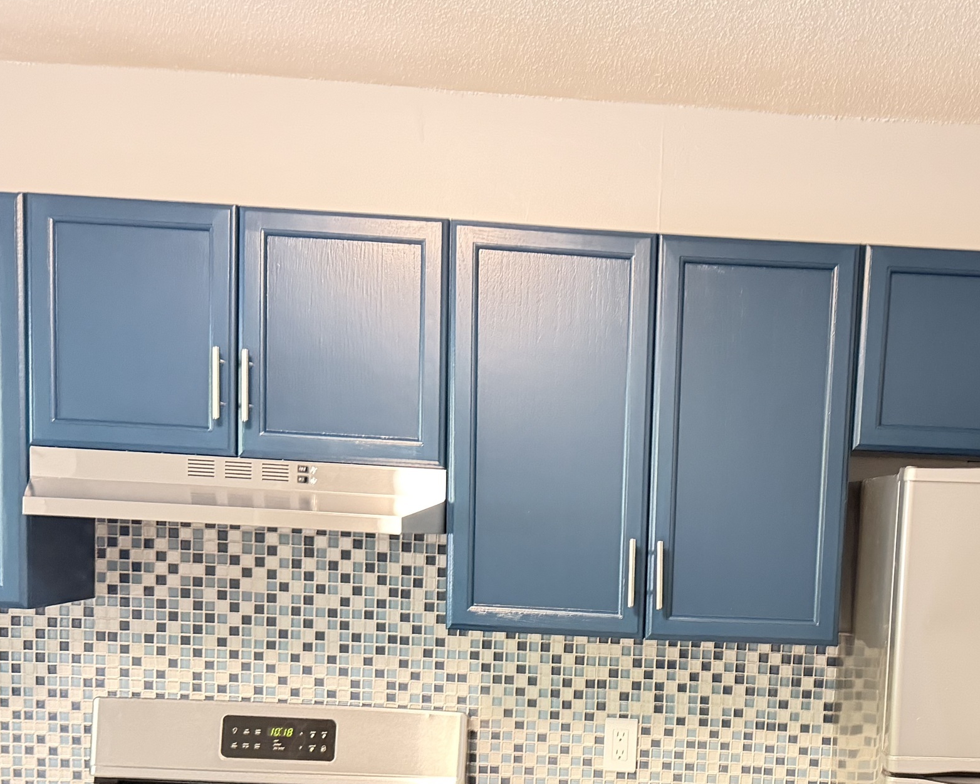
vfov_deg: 31.5
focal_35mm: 46
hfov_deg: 39.4
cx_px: 719
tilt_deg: -6.5
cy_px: 675
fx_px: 1335
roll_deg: -3.2
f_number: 1.78
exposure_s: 1/30
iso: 800
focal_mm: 6.76
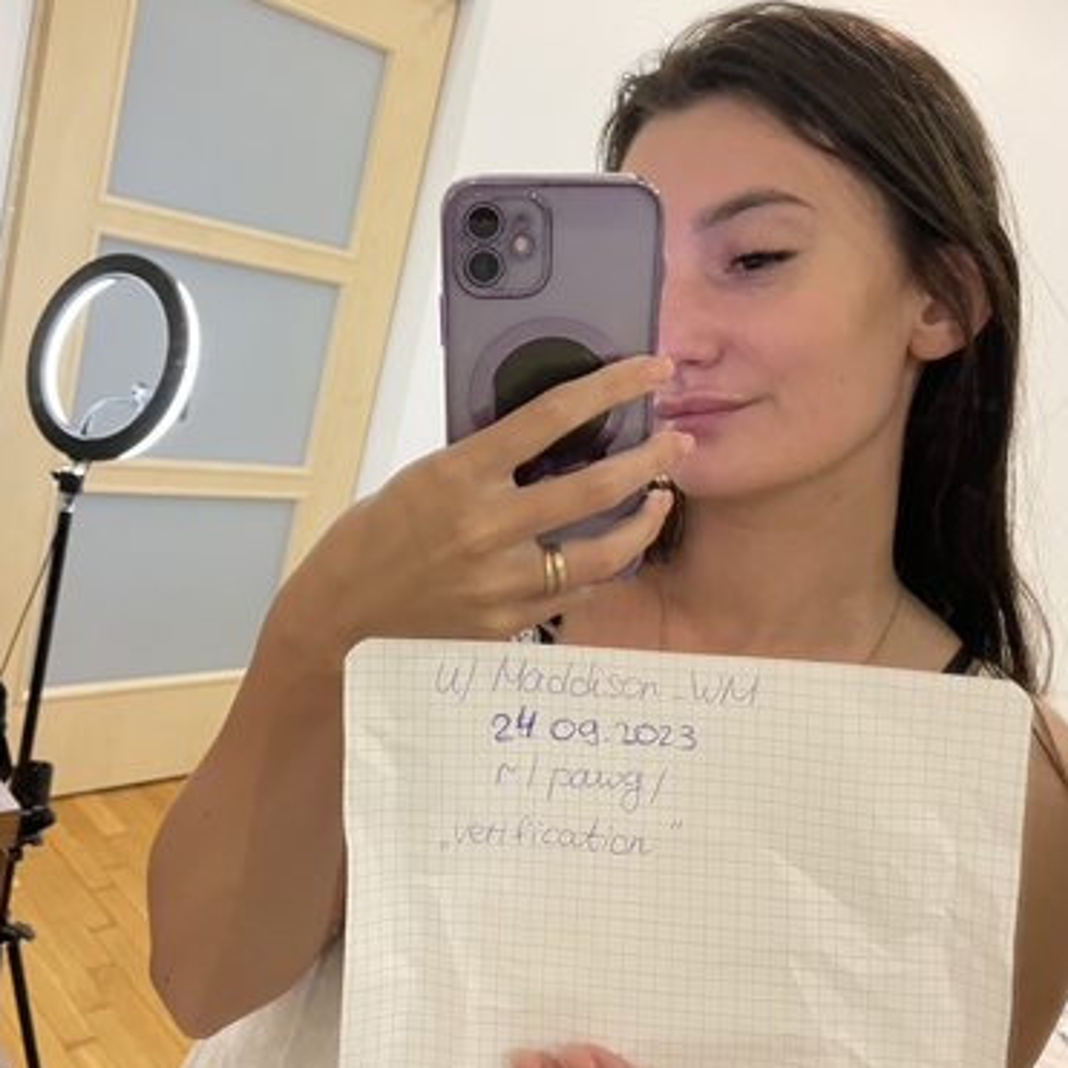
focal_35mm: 31
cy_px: 512
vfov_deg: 52.5
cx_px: 531
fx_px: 1082
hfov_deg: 52.5
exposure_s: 1/33
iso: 500
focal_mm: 4.2
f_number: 1.6
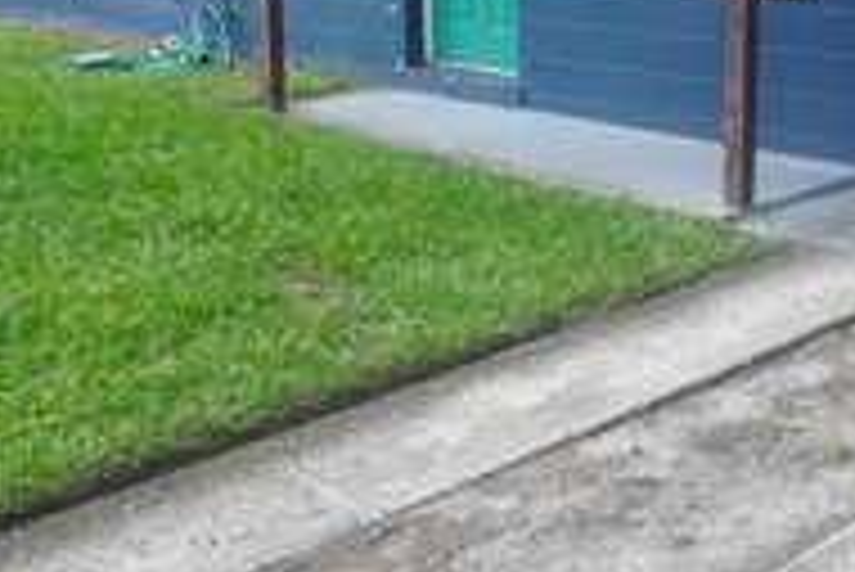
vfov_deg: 20.8
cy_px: 74
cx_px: 824
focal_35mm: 64
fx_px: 1527
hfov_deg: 29.5
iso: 100
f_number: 5.6
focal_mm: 17
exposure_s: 1/100
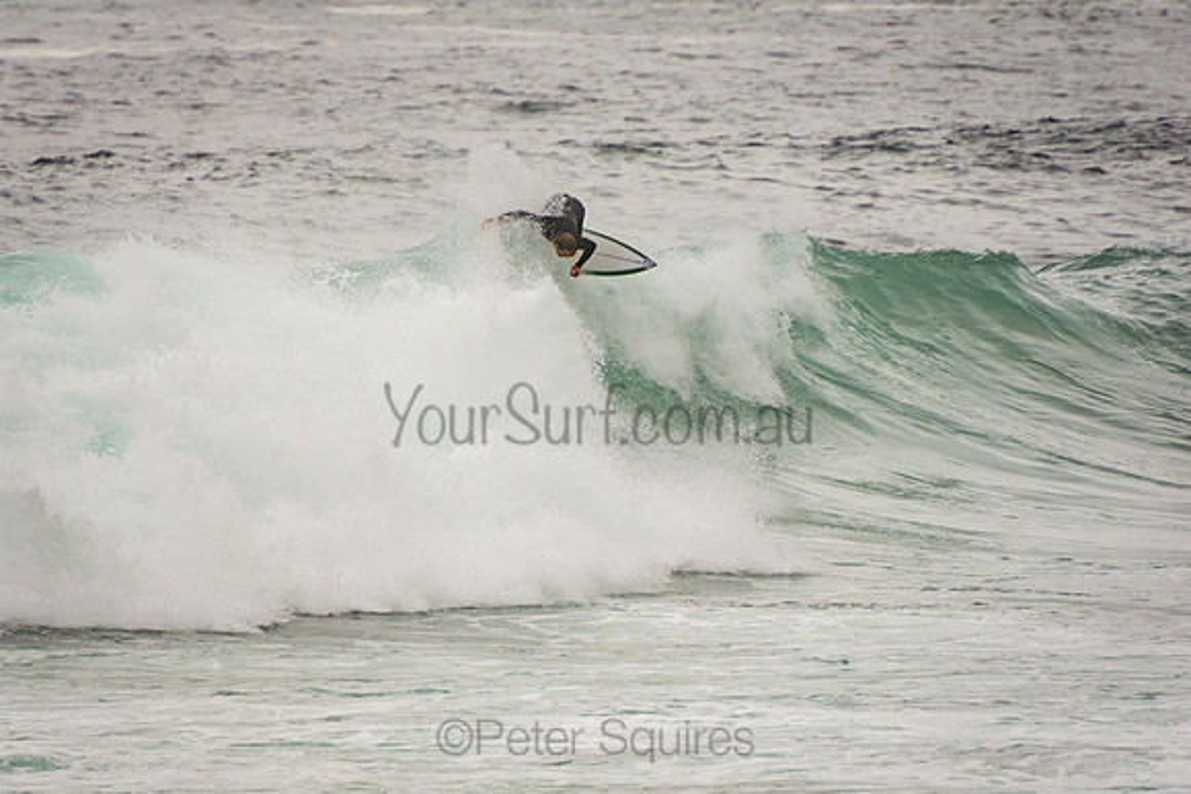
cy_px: 397
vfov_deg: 2.3
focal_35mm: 600
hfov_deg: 3.4
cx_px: 596
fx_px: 19854
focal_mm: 400
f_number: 5.6
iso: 250
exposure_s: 1/1250
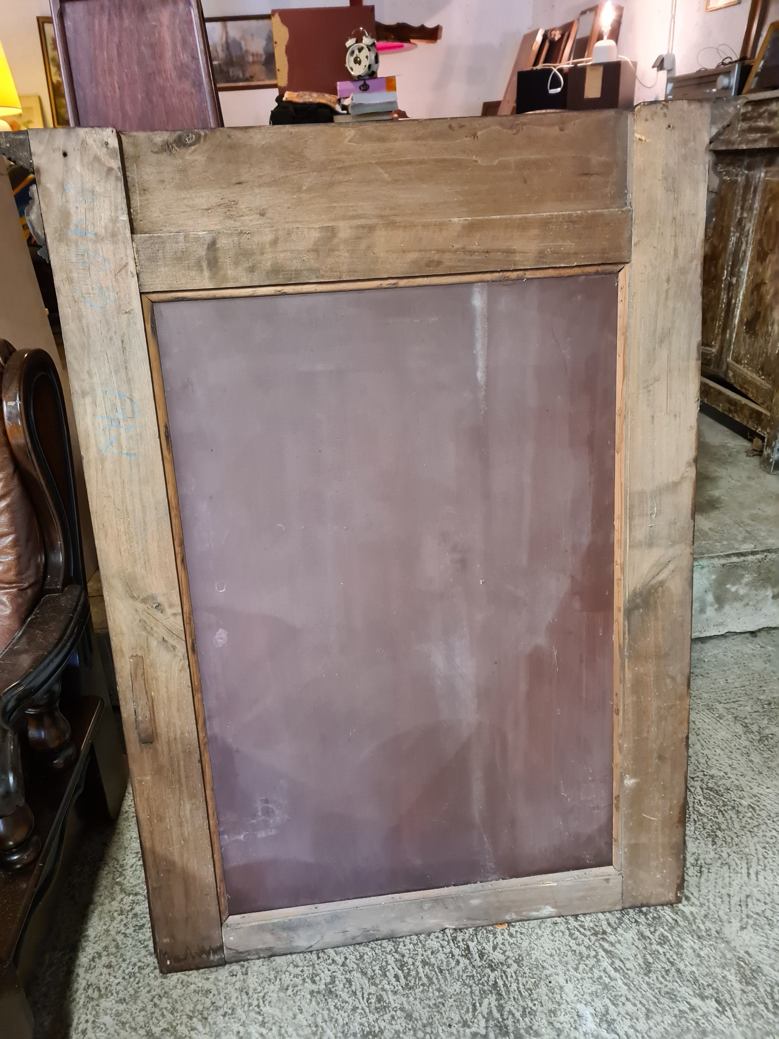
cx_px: 390
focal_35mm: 26
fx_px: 780
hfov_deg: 53.1
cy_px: 520
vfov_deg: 67.3
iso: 800
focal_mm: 5.4
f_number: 1.8
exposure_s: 1/50
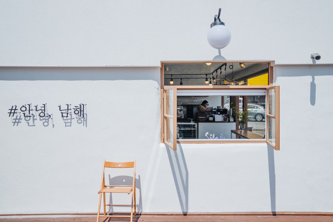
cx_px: 166
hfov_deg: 55.8
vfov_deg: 38.9
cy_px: 111
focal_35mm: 34
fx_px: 314
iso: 100
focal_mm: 34
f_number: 5.6
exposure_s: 1/1250
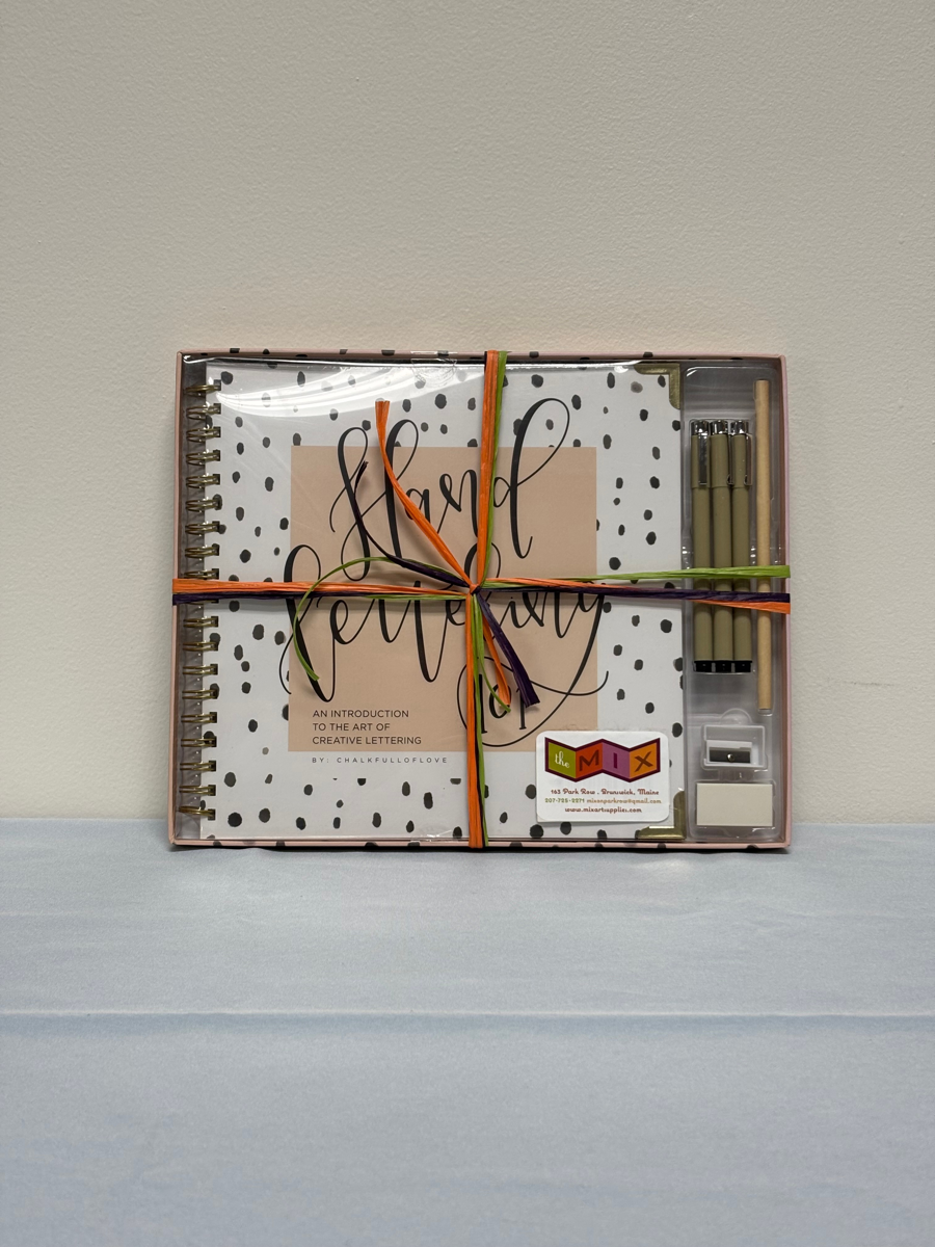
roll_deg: -1.0
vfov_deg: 36.8
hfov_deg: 28.0
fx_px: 1873
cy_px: 624
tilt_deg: -6.8
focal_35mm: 52
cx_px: 468
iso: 80
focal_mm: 5.96
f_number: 1.6
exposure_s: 1/60
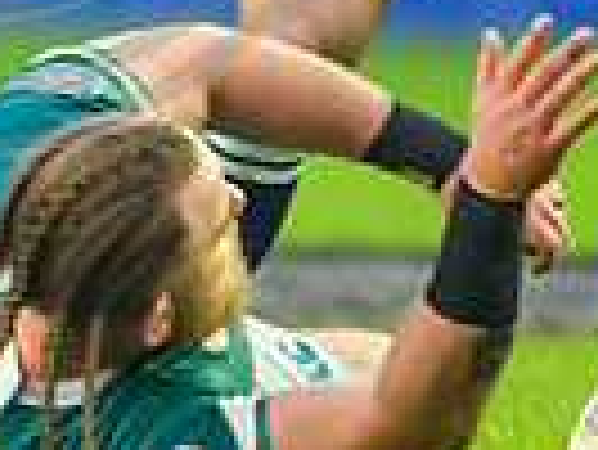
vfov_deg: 0.4
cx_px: -110
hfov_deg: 0.6
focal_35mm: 3560
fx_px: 61555
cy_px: -67
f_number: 4
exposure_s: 1/1250
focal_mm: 560
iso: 8000
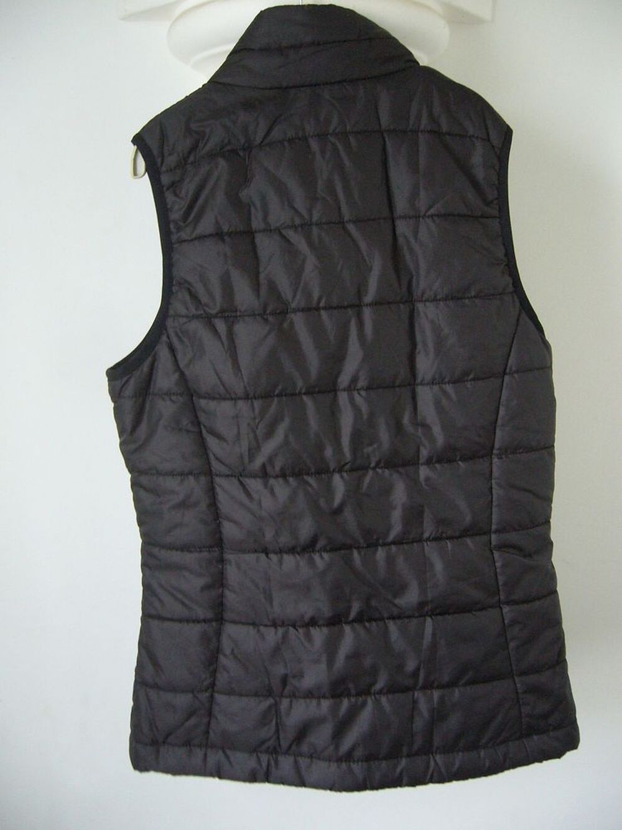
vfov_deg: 52.6
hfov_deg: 40.7
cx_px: 311
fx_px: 838
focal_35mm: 35
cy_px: 415
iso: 200
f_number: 2.8
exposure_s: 1/8
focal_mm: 5.8
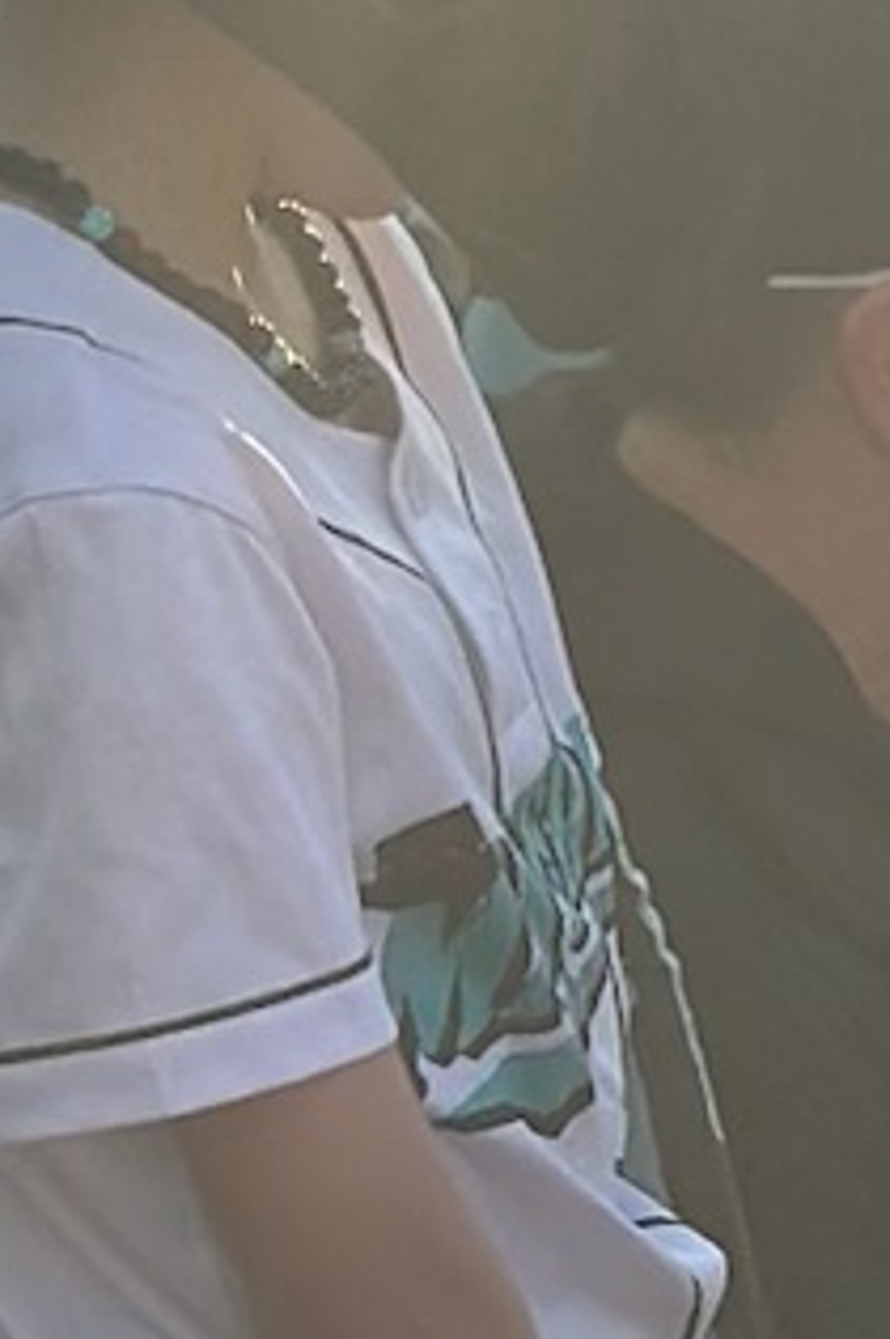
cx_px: 1369
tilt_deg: -11.9
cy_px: 665
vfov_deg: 6.4
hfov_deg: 4.2
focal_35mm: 324
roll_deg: -3.5
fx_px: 12040
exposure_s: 1/3876
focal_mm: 6.86
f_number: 1.78
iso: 80
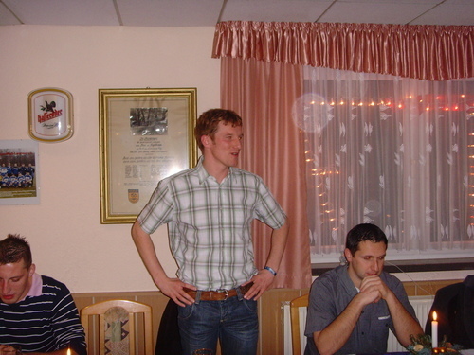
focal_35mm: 45
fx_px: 616
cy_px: 178
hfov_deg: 42.1
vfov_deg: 32.2
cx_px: 237
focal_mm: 7.7
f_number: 3.7
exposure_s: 1/45
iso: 240
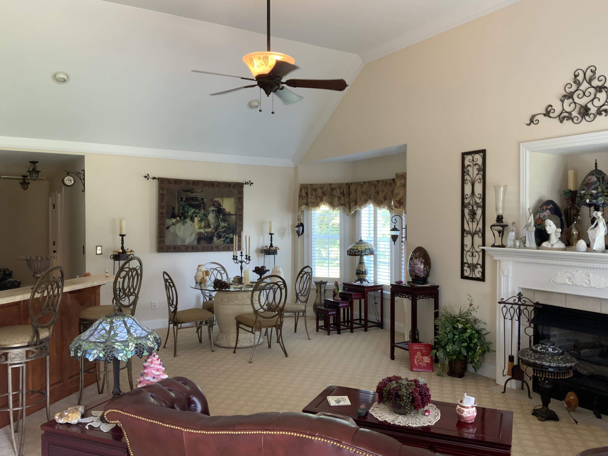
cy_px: 228
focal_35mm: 29
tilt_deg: -1.1
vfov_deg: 48.2
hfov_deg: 61.7
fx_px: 509
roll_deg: -0.7
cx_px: 304
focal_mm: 3
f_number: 1.8
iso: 125
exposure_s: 1/60
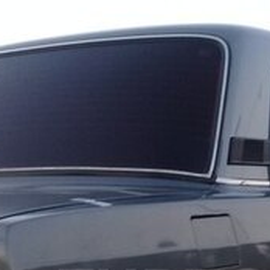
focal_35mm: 104
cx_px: 217
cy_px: 292
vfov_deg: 16.3
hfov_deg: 16.6
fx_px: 918
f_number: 2.2
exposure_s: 1/33
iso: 50
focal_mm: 3.3
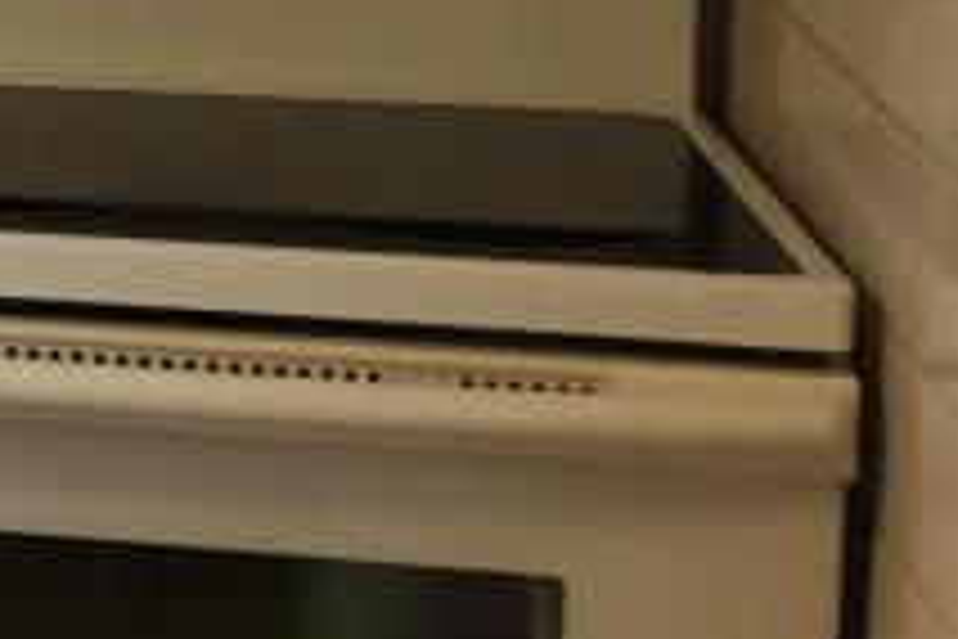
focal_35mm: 145
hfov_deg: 11.9
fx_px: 3858
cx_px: -1237
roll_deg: -0.1
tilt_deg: -7.2
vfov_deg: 9.3
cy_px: -122
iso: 80
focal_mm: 4.15
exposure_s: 1/30
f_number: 2.2
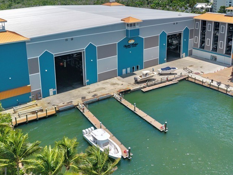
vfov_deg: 35.9
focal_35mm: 39
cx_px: 134
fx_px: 262
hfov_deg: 47.7
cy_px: 42
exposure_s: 1/640
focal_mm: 8.67
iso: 100
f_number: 1.8
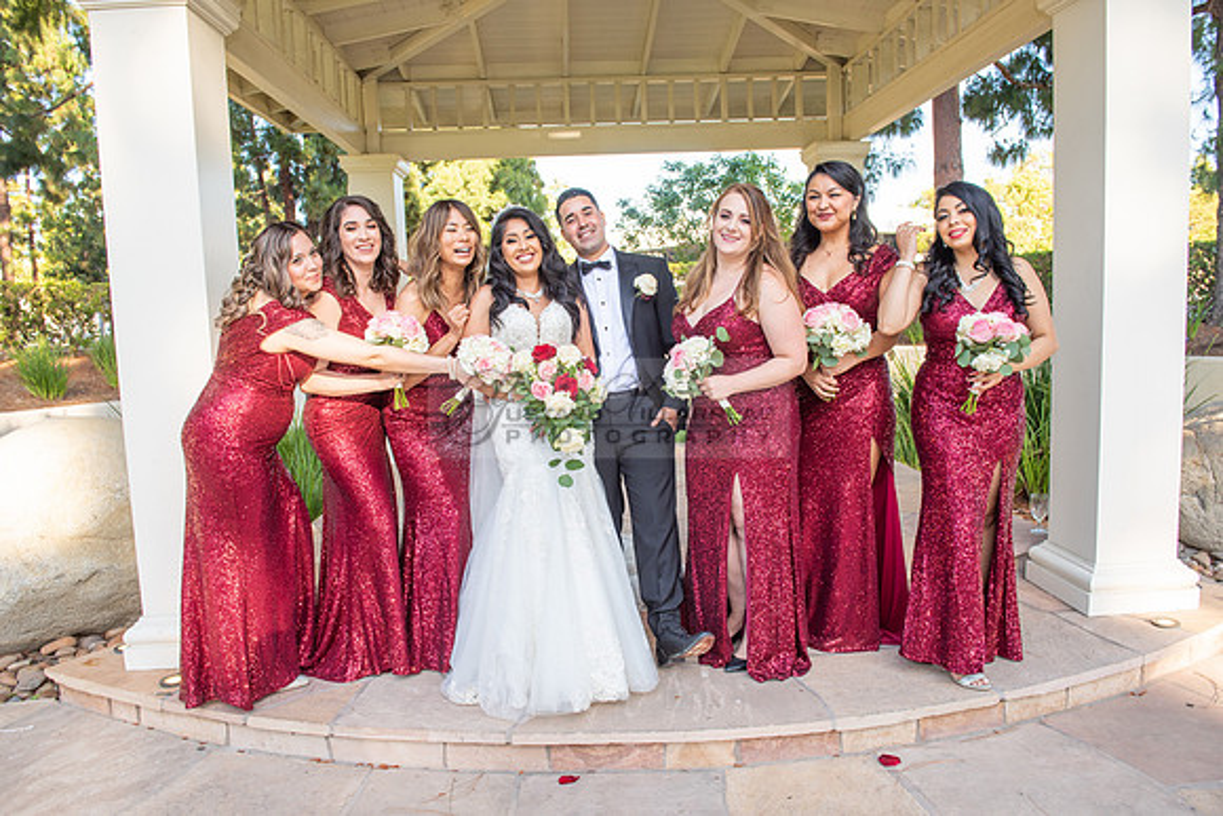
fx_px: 883
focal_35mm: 26
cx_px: 612
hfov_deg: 69.4
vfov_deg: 49.6
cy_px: 408
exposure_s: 1/160
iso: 200
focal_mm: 26
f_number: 5.6
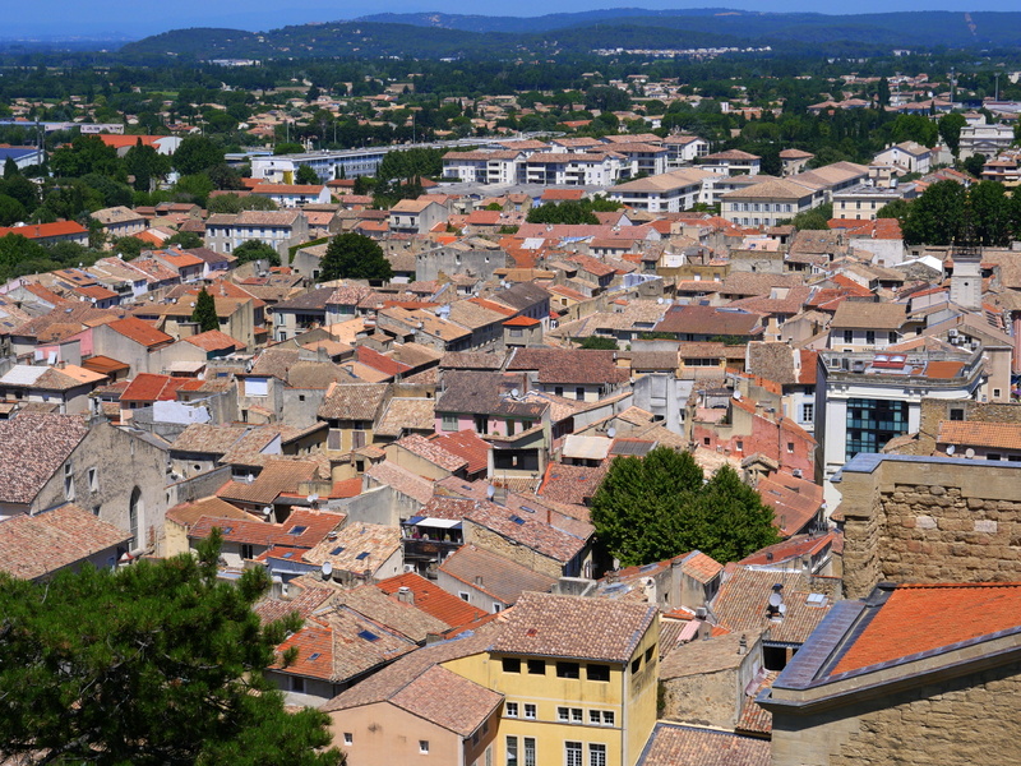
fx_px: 2065
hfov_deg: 27.8
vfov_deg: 21.0
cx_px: 510
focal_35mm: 70
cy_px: 383
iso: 200
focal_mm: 35
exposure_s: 1/800
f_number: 9
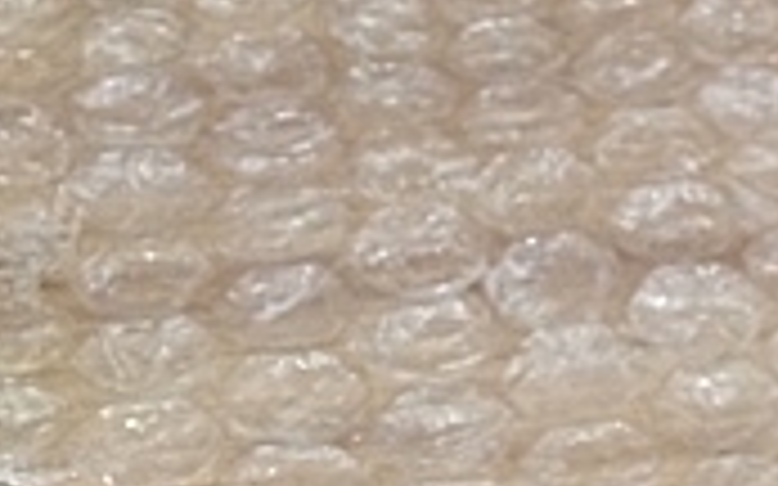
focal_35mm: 114
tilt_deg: -46.6
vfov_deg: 10.7
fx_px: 2416
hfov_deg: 16.4
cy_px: 900
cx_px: 1223
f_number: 2.2
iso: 64
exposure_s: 1/30
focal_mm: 4.15
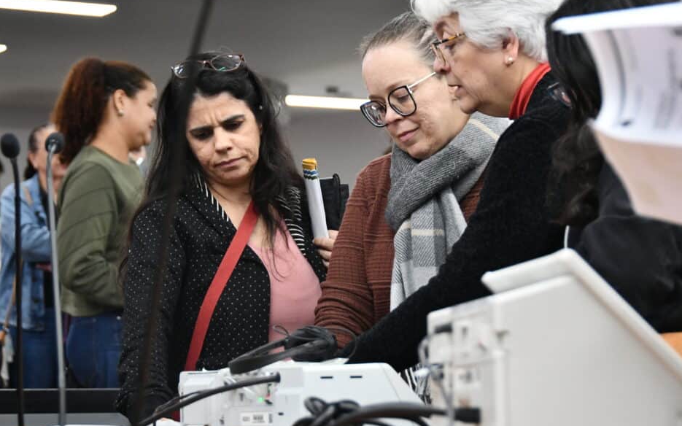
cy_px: 193
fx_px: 2490
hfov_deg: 15.6
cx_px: 338
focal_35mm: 134
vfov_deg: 9.8
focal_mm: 80
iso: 3200
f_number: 5
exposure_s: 1/160
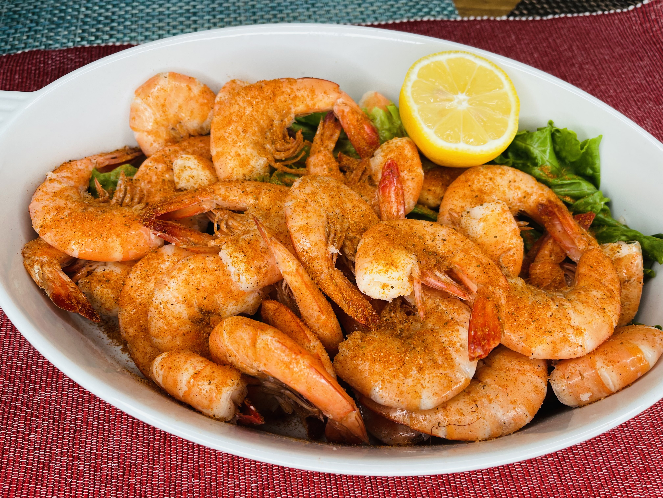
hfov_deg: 67.3
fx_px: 498
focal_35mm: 26
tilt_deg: -59.3
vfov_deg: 53.1
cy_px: 249
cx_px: 332
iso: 32
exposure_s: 1/154
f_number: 1.6
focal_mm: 5.1
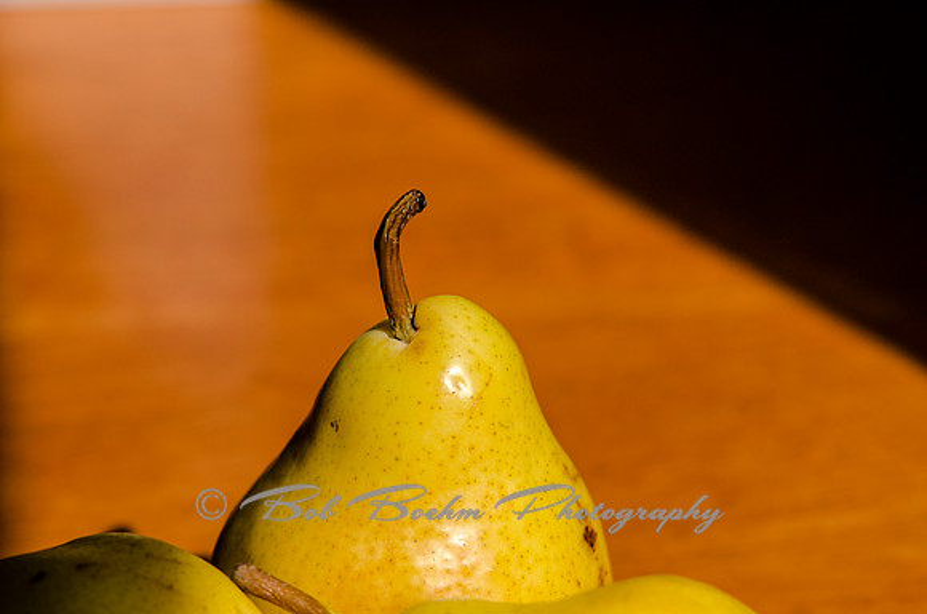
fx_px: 7708
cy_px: 307
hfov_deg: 6.9
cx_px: 464
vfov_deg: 4.6
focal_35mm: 300
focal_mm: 200
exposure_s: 1/2000
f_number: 5.6
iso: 320
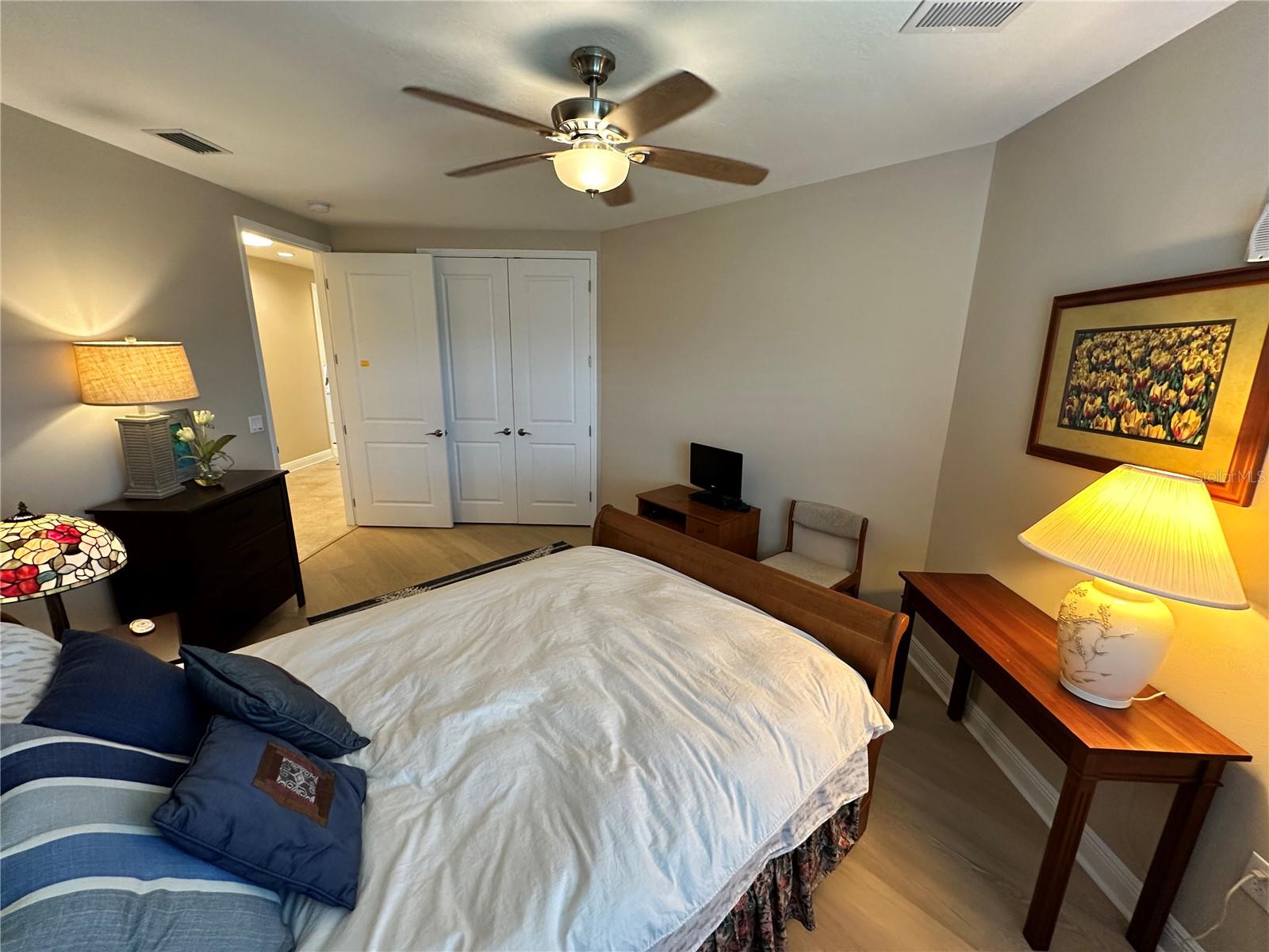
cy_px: 476
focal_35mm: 14
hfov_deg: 102.1
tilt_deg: -13.9
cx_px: 634
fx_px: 513
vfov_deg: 85.7
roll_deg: -0.9
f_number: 2.2
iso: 200
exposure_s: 1/60
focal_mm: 2.22
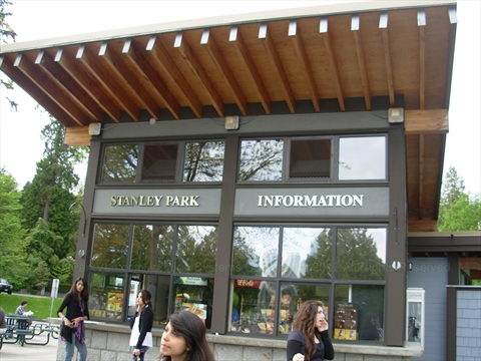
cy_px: 180
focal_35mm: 38
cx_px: 240
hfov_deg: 49.0
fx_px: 528
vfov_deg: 37.7
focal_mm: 6.3
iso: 50
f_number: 2.9
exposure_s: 1/161
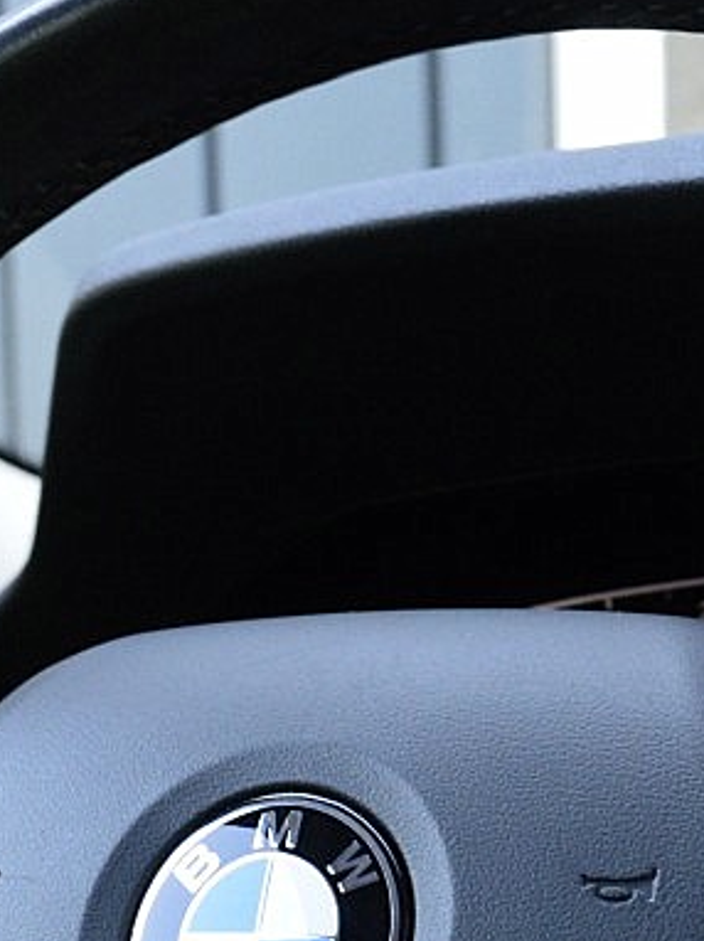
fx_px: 3829
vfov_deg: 13.7
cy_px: 1076
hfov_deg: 10.5
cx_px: 367
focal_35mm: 141
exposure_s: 1/60
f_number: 7.1
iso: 800
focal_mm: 23
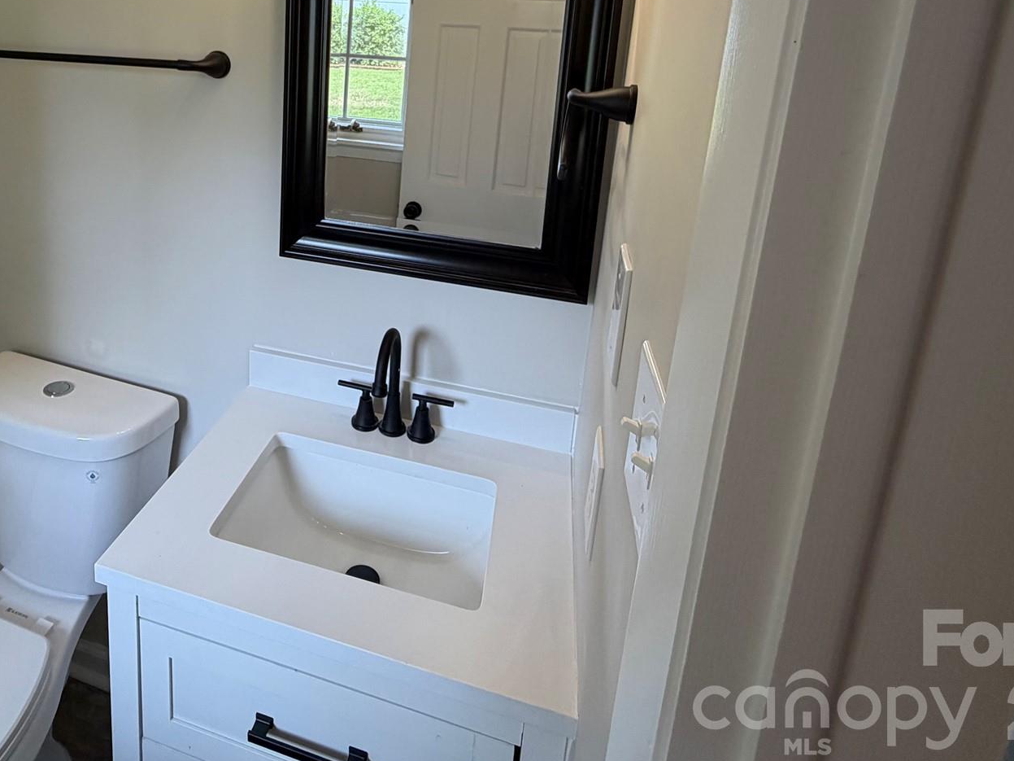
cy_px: 144
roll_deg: -2.5
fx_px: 674
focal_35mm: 23
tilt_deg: -12.6
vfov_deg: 54.5
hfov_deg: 72.0
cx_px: 350
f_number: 2.2
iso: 125
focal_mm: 2.22
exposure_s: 1/120
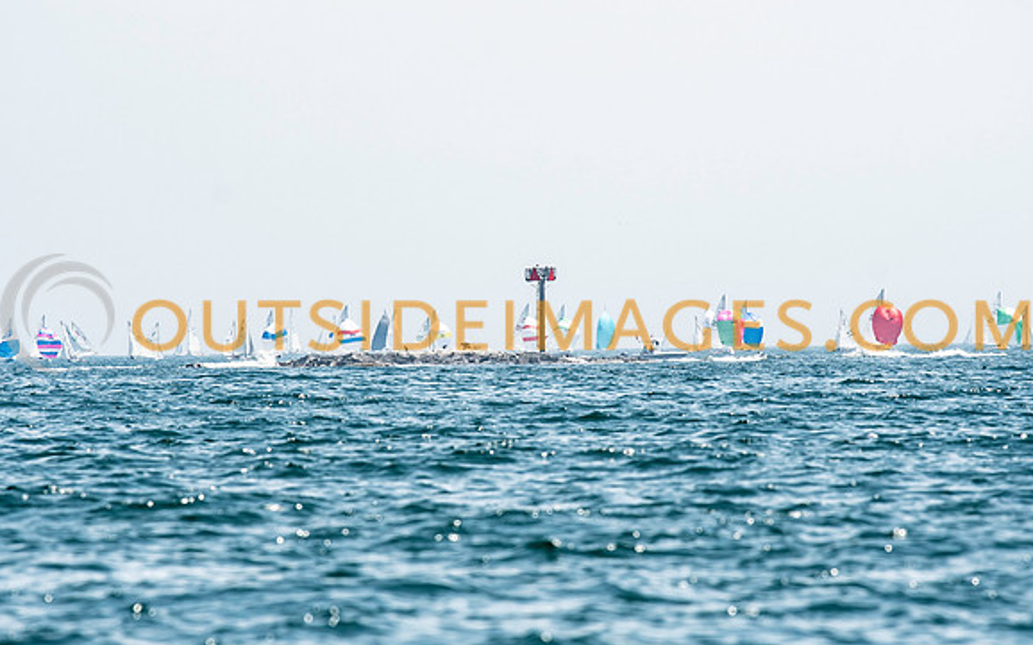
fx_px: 14214
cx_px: 525
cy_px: 308
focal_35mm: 505
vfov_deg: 2.6
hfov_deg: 4.2
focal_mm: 300
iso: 200
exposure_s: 1/1000
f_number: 6.3
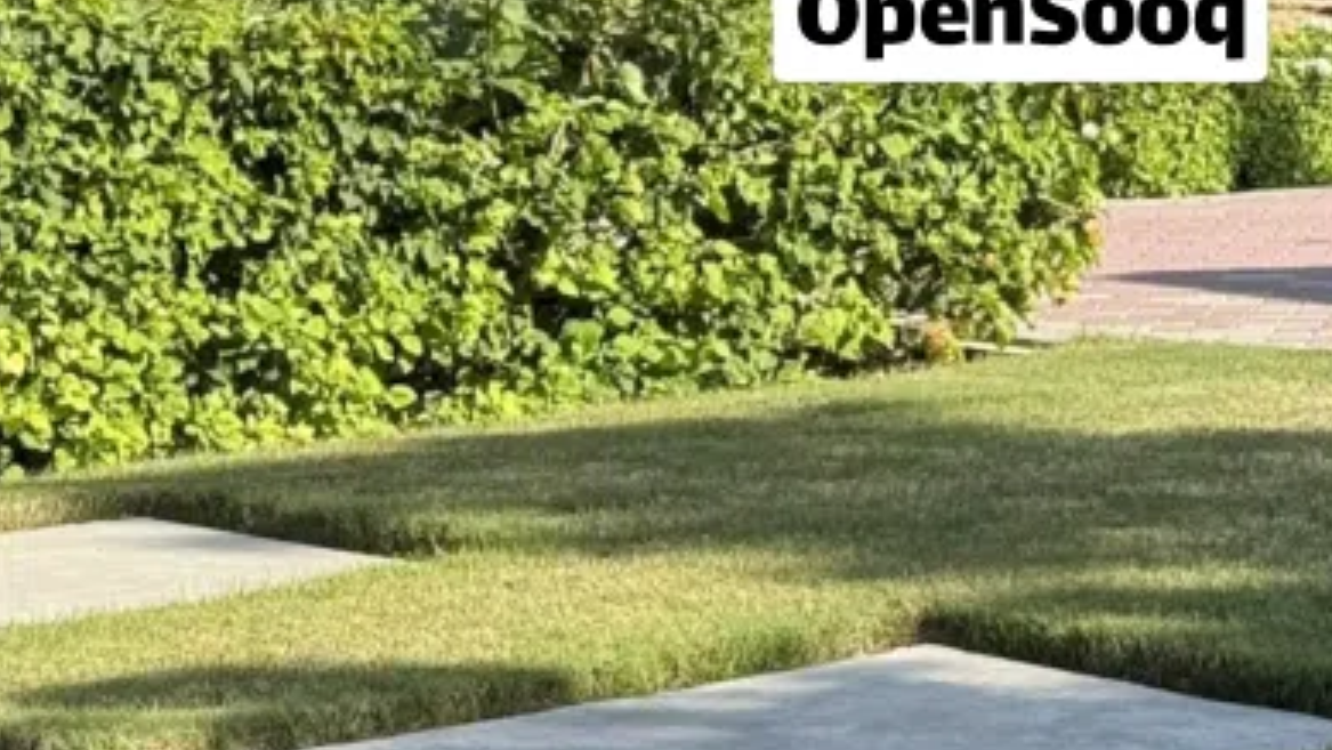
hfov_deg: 24.3
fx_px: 3038
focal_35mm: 86
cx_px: 257
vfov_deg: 14.0
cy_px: 575
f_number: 1.78
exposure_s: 1/1838
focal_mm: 6.76
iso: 64
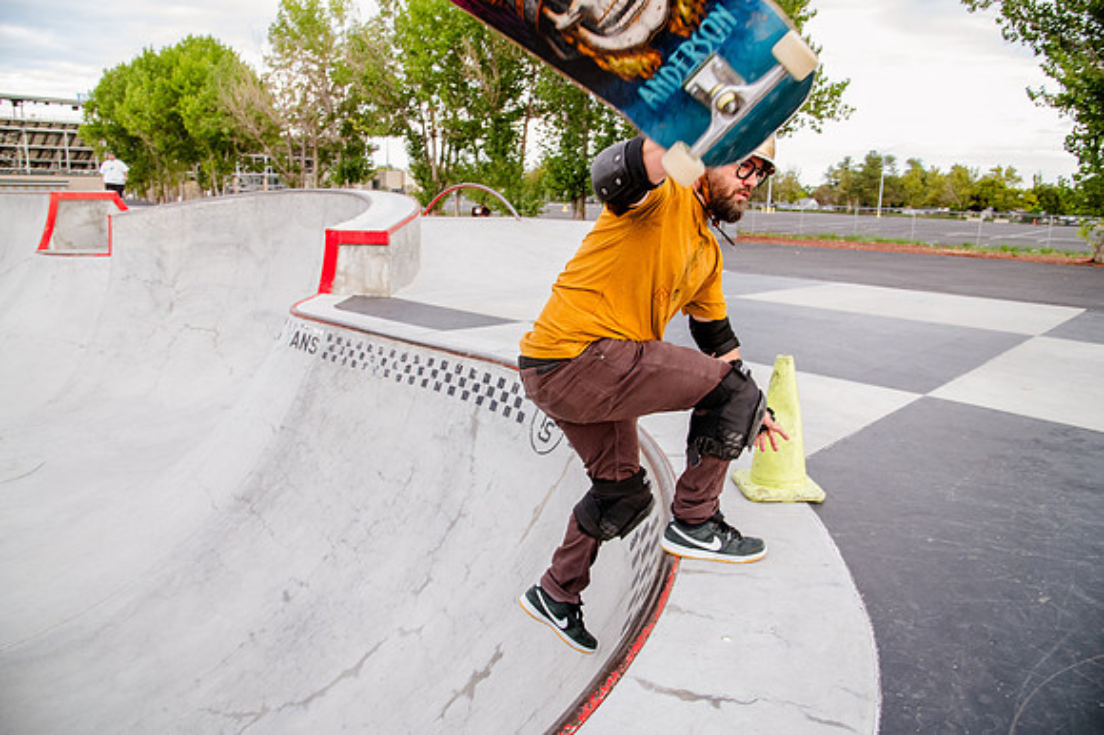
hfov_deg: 73.8
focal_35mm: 24
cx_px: 552
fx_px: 736
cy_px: 368
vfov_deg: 53.1
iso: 2500
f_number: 6.3
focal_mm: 24
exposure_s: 1/320
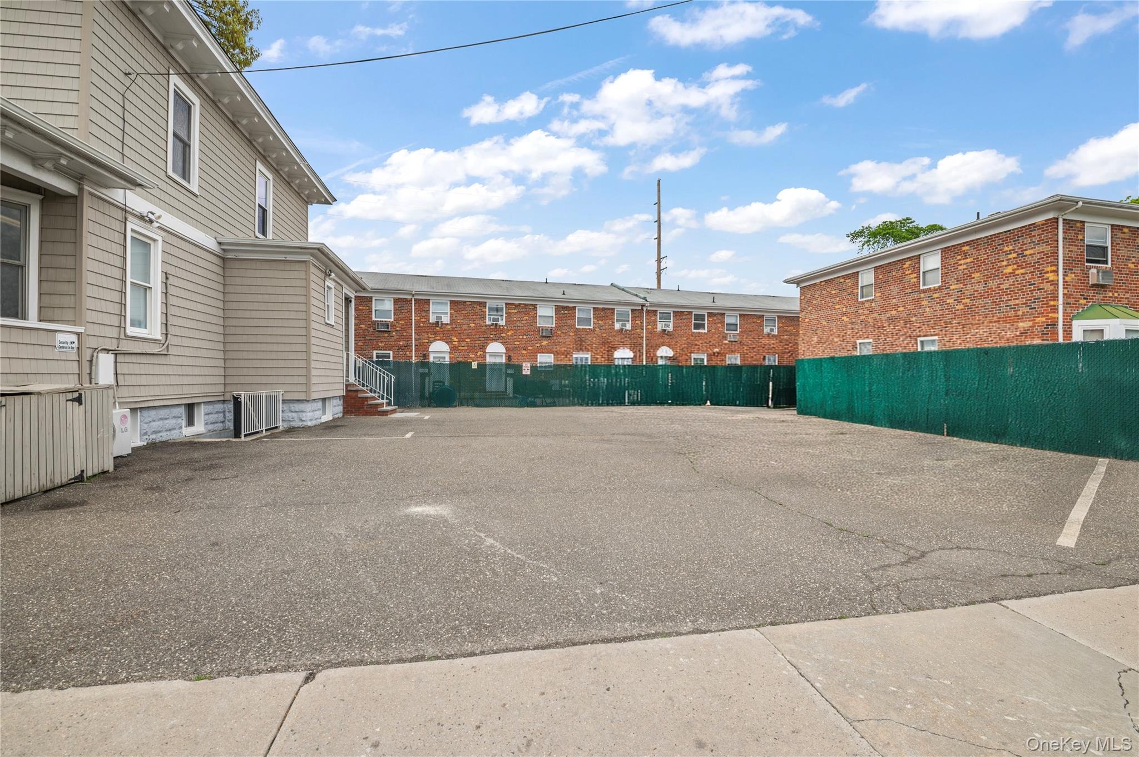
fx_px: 474
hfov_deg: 100.4
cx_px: 570
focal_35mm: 15
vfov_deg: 77.2
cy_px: 378
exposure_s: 1/400
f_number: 8
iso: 100
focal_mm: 15
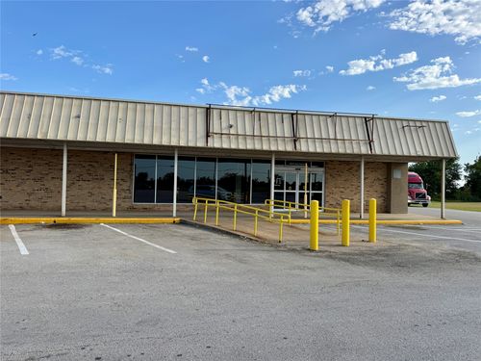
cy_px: 180
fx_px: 333
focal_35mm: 24
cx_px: 240
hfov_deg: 71.6
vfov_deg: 56.8
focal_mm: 6.76
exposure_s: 1/2611
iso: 80
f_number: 1.78
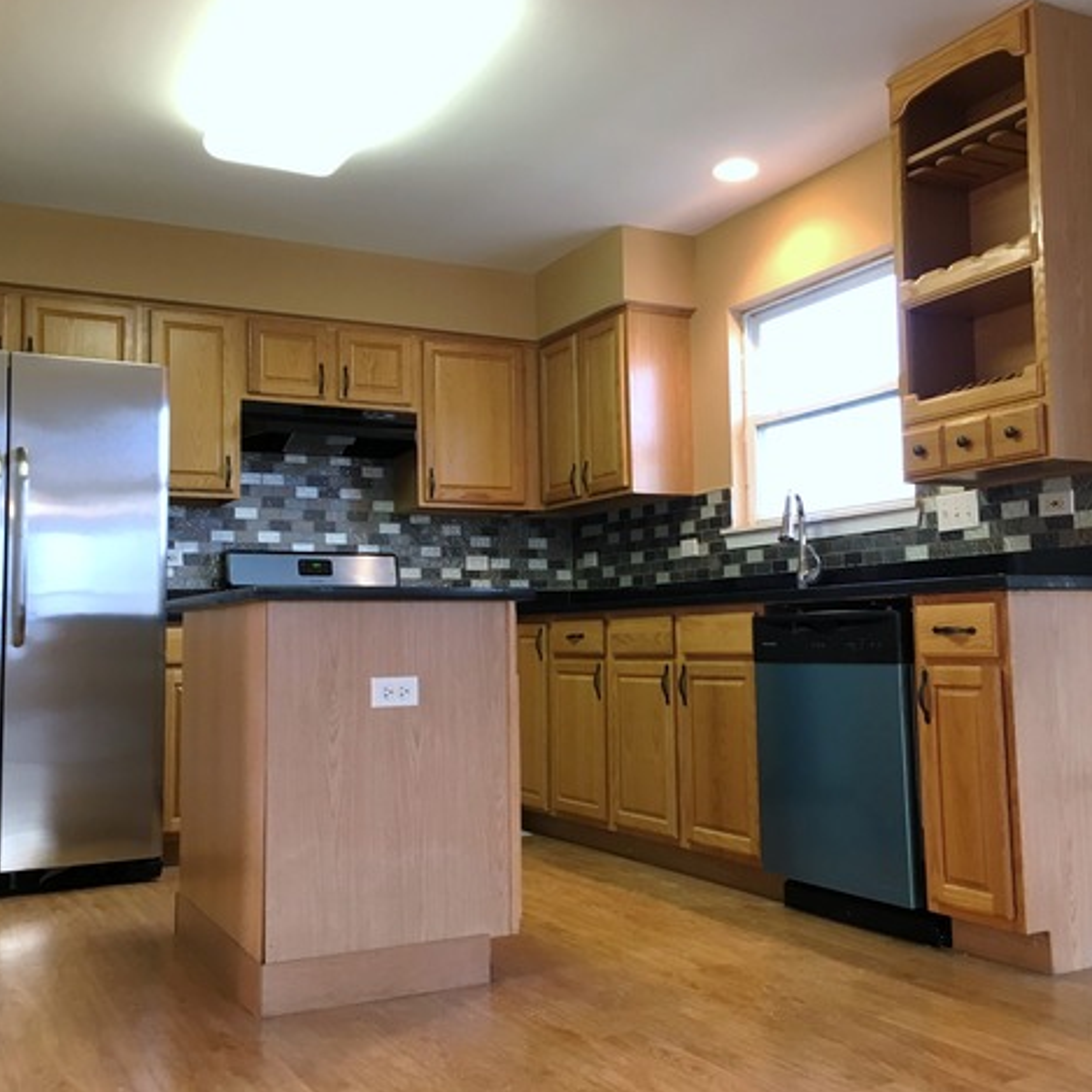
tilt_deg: +4.4
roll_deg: +1.6
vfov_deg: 47.2
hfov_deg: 47.2
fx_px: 1249
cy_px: 538
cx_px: 543
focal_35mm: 35
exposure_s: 1/30
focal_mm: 4.15
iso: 80
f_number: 2.2
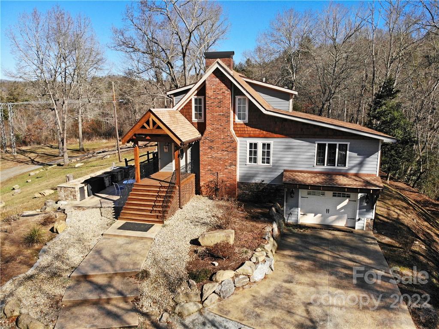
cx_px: 220
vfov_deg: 56.8
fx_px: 304
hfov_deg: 71.6
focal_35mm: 24
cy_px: 164
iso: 100
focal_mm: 4.5
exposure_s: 1/204
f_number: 2.8
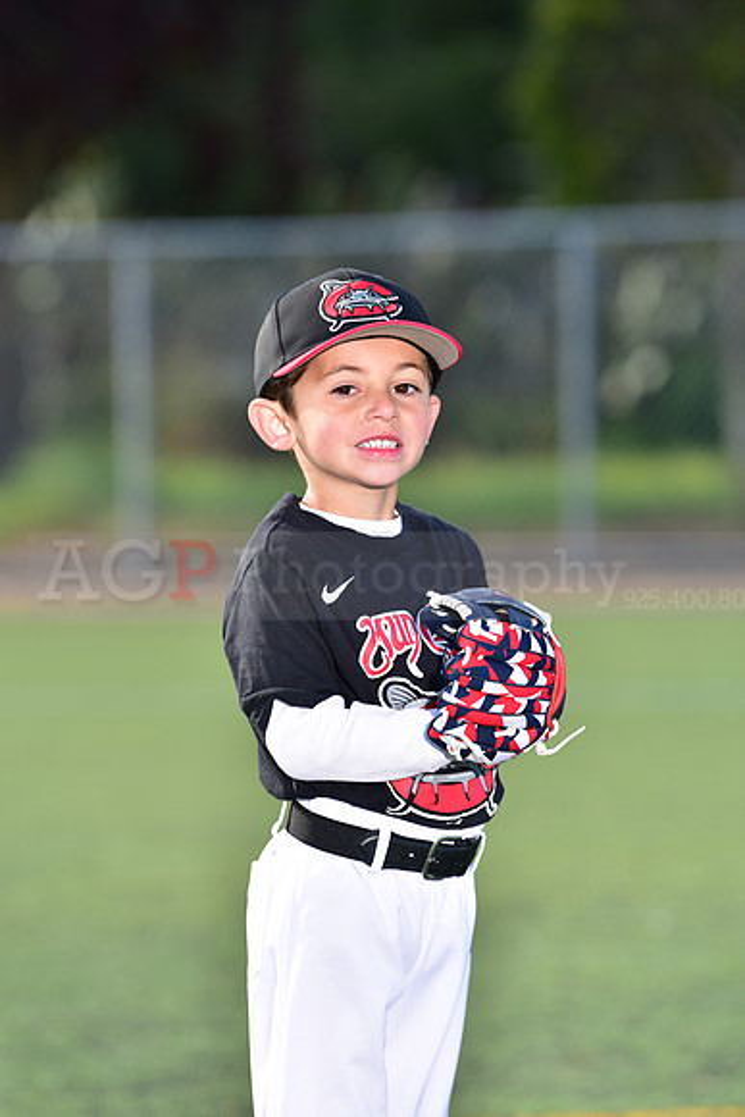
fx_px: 6204
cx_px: 372
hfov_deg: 6.9
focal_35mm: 200
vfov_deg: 10.3
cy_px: 558
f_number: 4.5
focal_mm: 200
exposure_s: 1/200
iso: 80
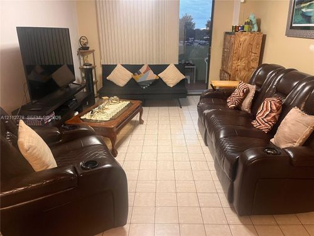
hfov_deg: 67.3
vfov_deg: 53.1
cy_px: 118
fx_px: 236
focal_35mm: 26
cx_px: 157
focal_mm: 5.1
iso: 500
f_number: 1.6
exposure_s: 1/60
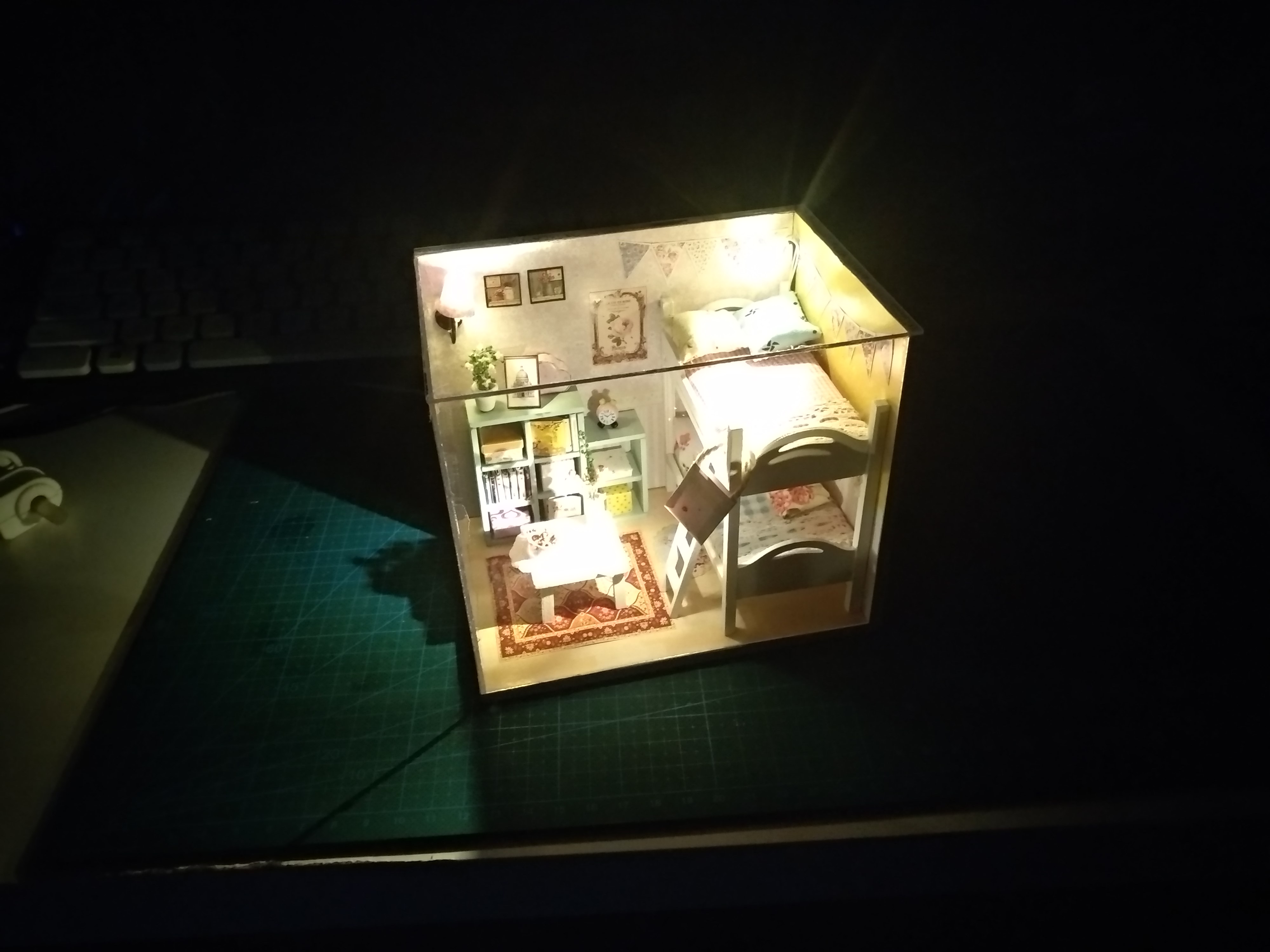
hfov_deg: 76.4
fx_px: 807
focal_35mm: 22
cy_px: 476
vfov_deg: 61.1
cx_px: 635
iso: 2500
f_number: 2.2
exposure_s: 1/17
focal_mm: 3.81
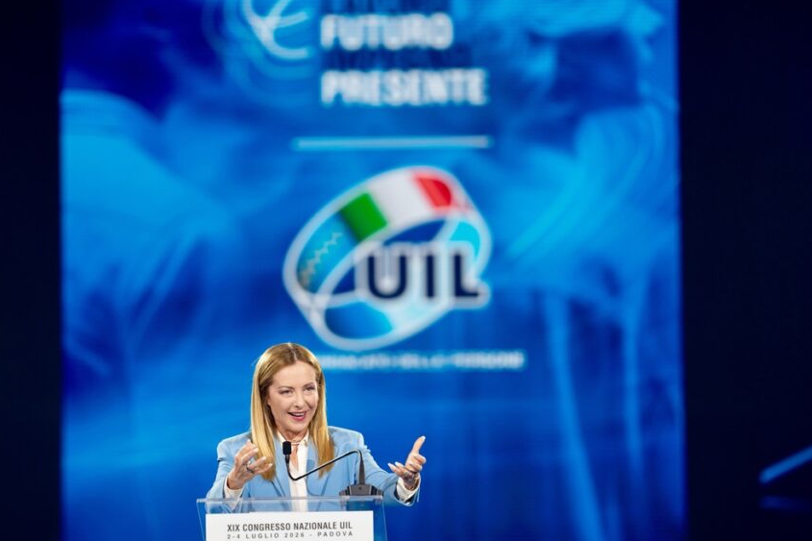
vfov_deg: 6.4
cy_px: 272
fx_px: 4803
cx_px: 373
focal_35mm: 213
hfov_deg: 9.7
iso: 320
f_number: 2.2
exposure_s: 1/500
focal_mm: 150
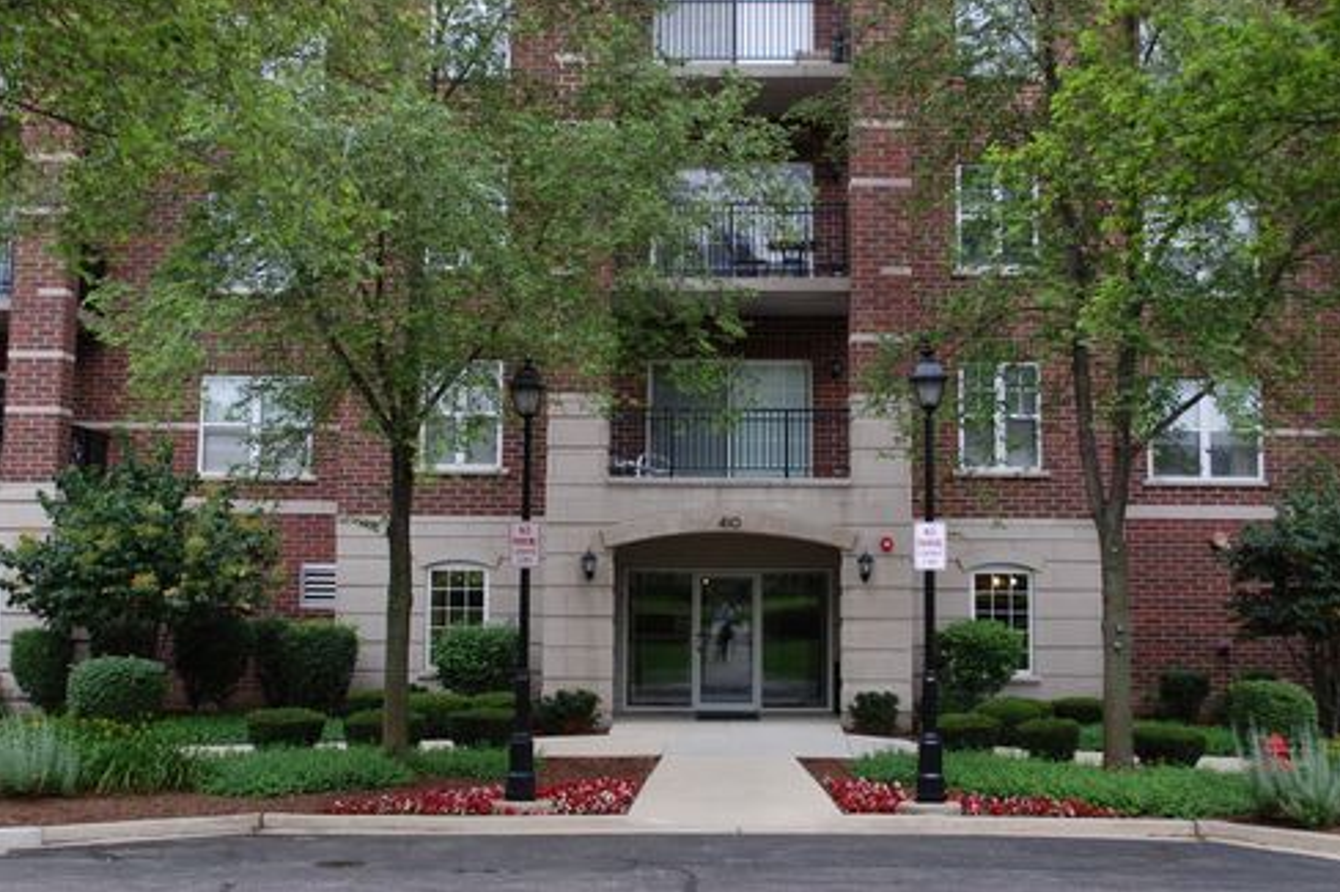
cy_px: 438
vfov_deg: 31.2
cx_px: 684
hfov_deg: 45.4
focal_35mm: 43
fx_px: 1600
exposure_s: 1/125
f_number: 5.6
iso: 220
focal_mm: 28
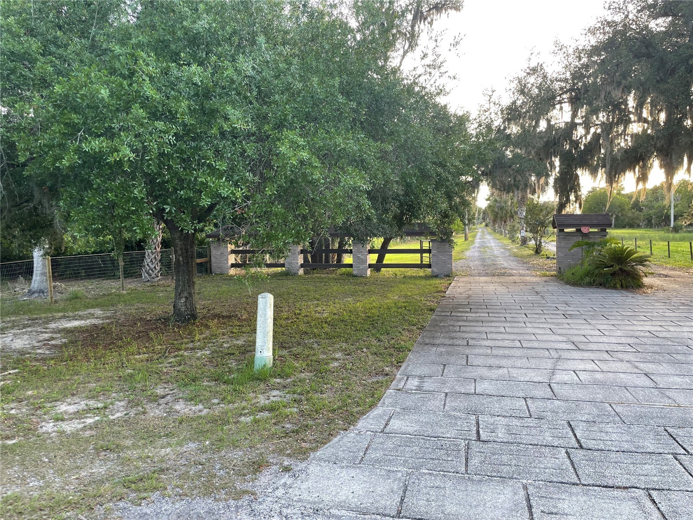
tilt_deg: -2.7
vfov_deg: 53.1
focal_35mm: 26
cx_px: 346
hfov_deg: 67.3
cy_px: 260
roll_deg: +0.3
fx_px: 521
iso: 32
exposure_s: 1/121
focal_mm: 4.2
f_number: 1.6
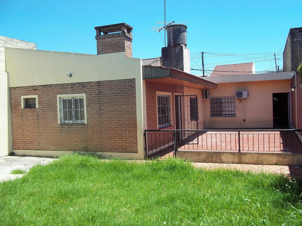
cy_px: 113
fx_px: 279
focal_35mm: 32
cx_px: 151
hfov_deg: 56.8
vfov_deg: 44.2
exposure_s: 1/250
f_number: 5.5
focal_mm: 5.7
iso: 80
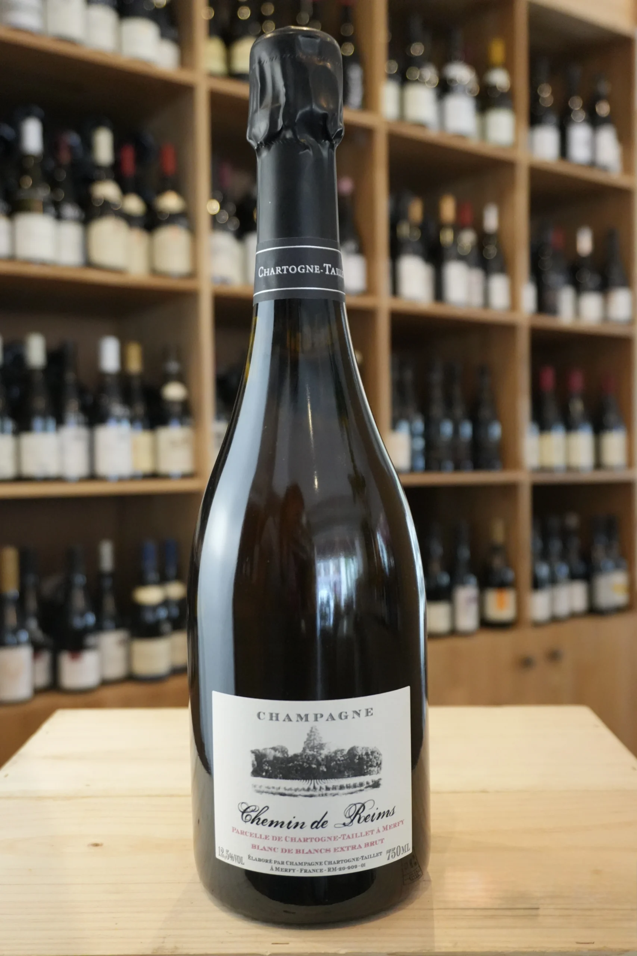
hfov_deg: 38.4
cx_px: 318
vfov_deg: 55.1
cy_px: 478
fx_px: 915
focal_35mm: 34
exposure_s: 1/160
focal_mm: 23
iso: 3200
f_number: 4
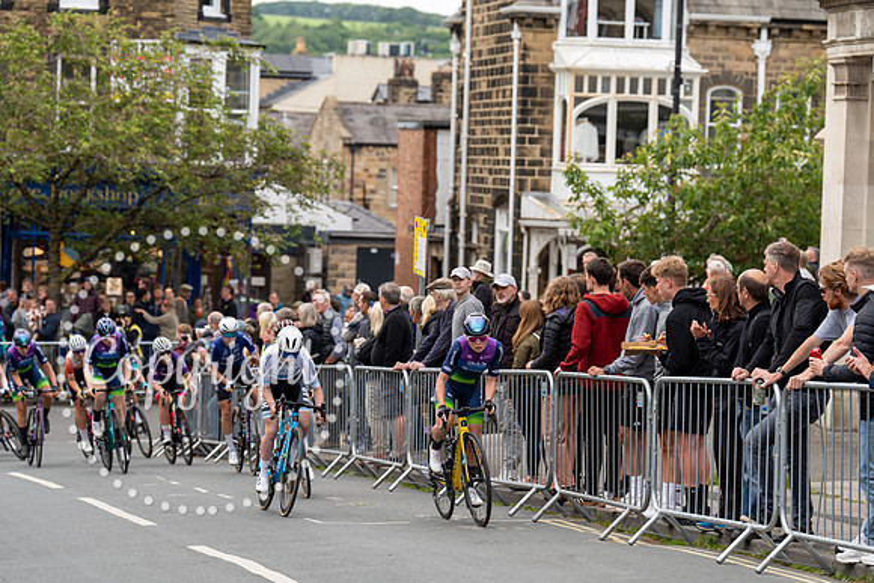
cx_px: 437
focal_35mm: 109
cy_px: 292
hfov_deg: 18.8
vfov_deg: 12.6
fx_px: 2647
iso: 500
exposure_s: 1/500
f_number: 3.5
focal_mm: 109
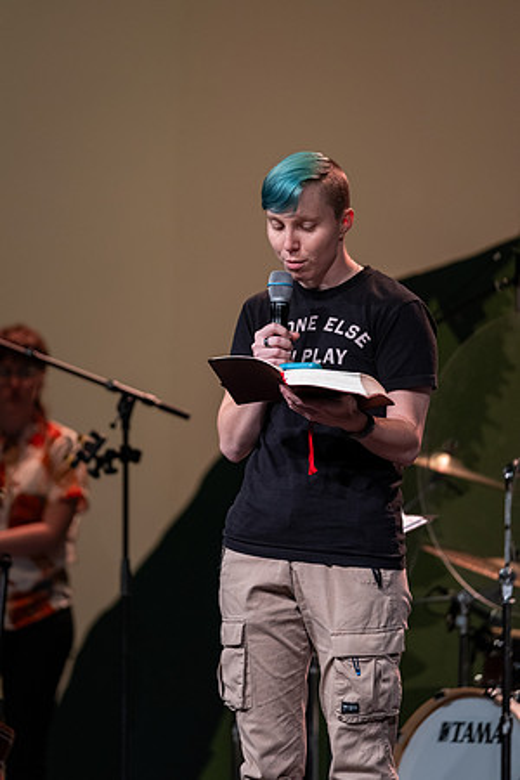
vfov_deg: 9.8
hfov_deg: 6.5
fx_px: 4550
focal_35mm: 210
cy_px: 390
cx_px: 260
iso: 800
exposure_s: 1/210
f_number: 2.8
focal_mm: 140
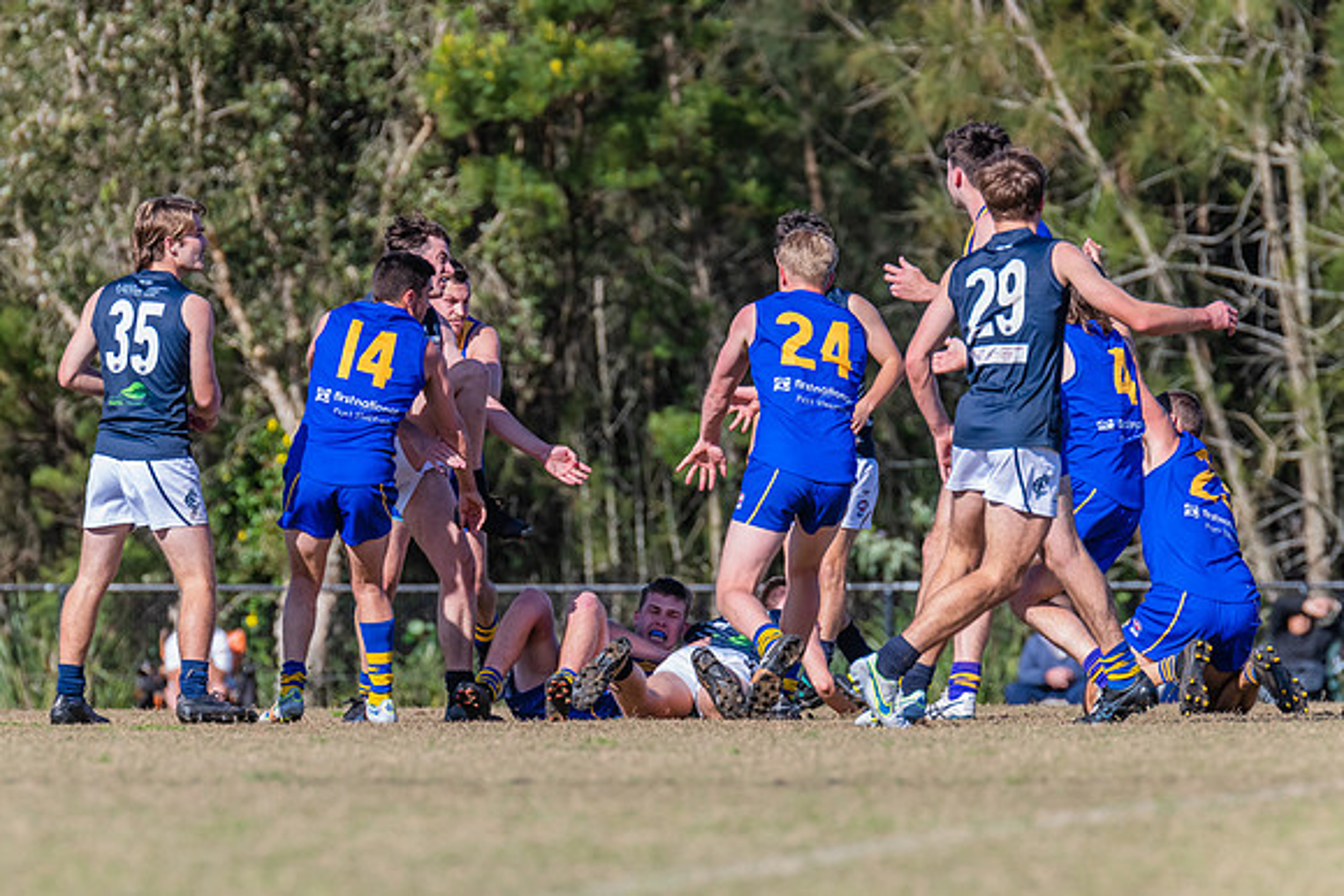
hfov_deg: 4.4
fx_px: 17537
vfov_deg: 2.9
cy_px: 350
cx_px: 522
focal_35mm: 470
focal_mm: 380
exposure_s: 1/2000
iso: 800
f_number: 8
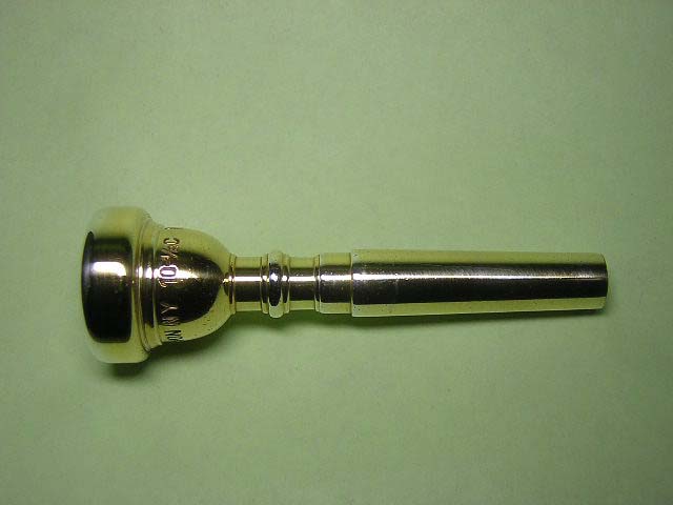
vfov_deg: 30.9
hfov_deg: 40.4
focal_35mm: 47
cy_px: 252
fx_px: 914
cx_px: 336
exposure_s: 1/117
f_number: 2.9
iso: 100
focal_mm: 6.1
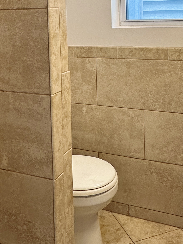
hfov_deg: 30.3
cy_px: 30
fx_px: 338
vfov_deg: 37.4
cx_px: 92
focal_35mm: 48
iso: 160
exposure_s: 1/120
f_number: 2.2
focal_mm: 2.22
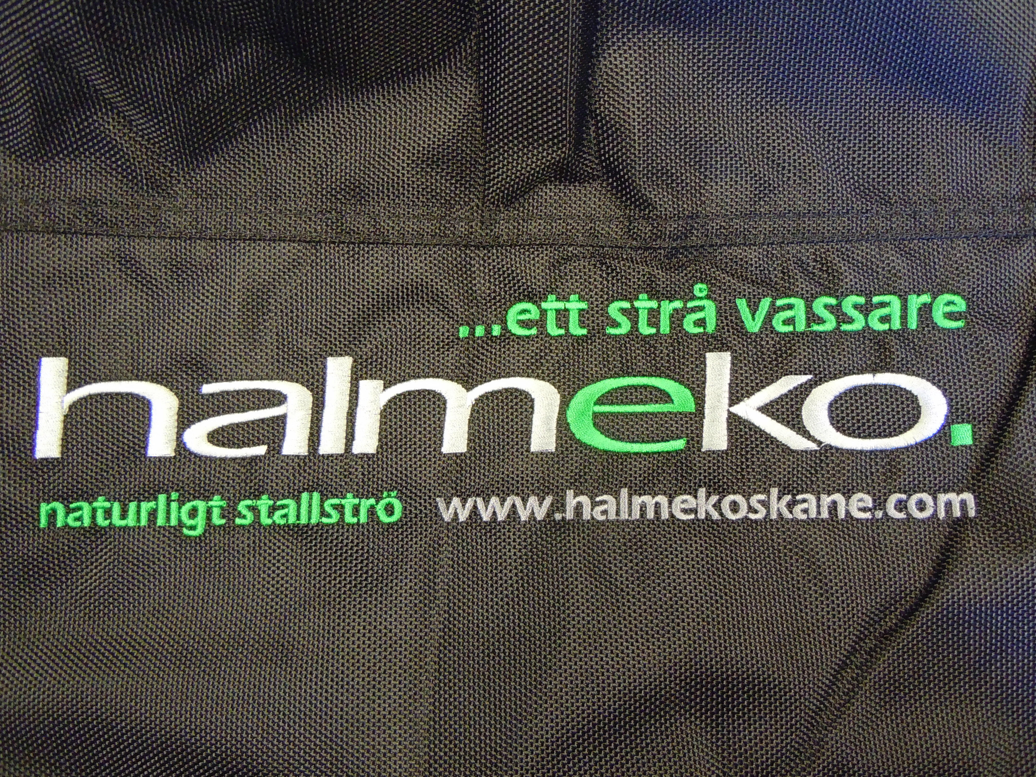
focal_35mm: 30
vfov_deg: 46.8
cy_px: 388
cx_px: 518
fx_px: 898
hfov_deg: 60.0
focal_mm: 5.4
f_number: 3.5
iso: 800
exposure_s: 1/30
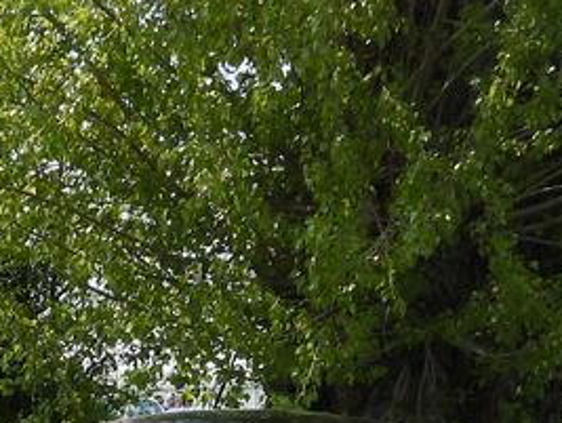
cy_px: 741
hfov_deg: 10.5
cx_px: -215
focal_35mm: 184
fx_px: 2991
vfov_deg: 7.8
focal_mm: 7.4
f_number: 3.2
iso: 100
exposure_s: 1/640
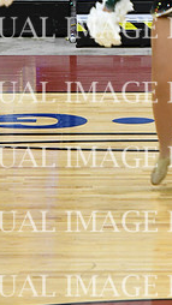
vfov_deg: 3.8
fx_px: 4659
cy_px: 60
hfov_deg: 2.1
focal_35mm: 575
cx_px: 159
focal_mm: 160
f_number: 2.8
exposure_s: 1/400
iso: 3200
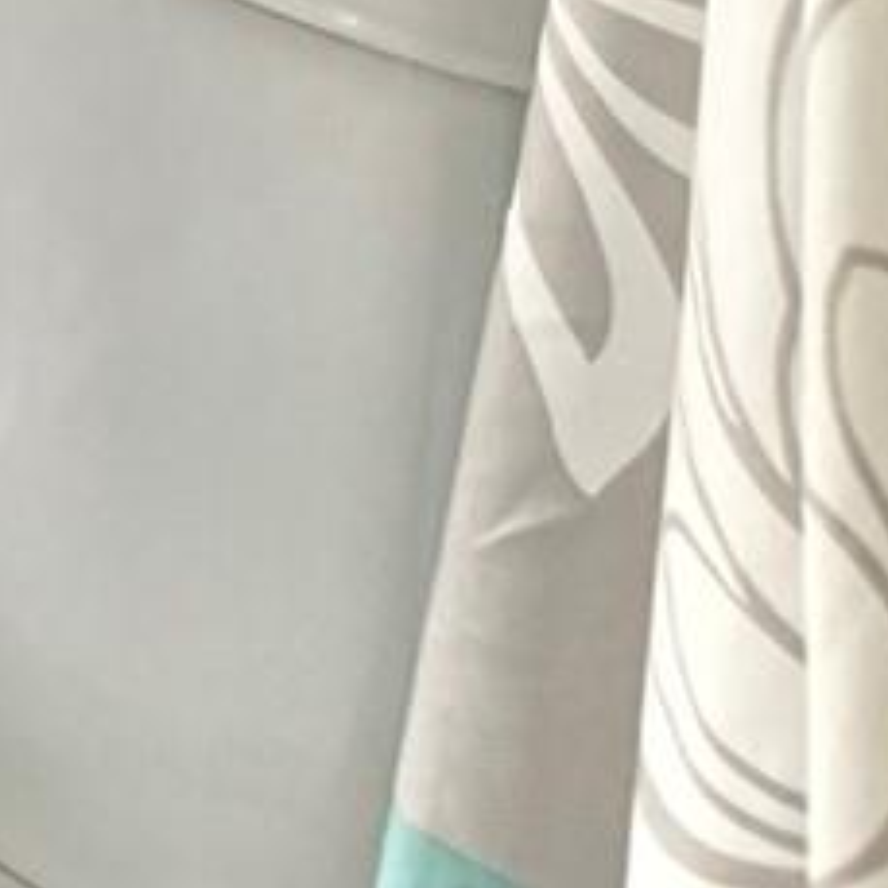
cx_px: -1939
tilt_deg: -8.8
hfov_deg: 9.1
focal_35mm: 148
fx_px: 4295
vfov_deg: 10.4
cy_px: -1125
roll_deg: -0.7
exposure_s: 1/238
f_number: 1.78
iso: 100
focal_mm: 6.76
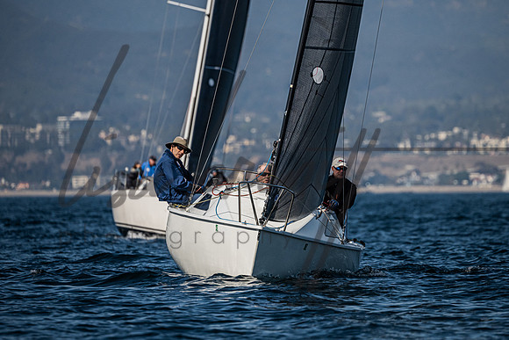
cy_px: 131
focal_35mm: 443
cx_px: 281
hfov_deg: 4.6
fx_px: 6270
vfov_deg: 3.1
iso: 400
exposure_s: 1/8000
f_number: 5.3
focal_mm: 330
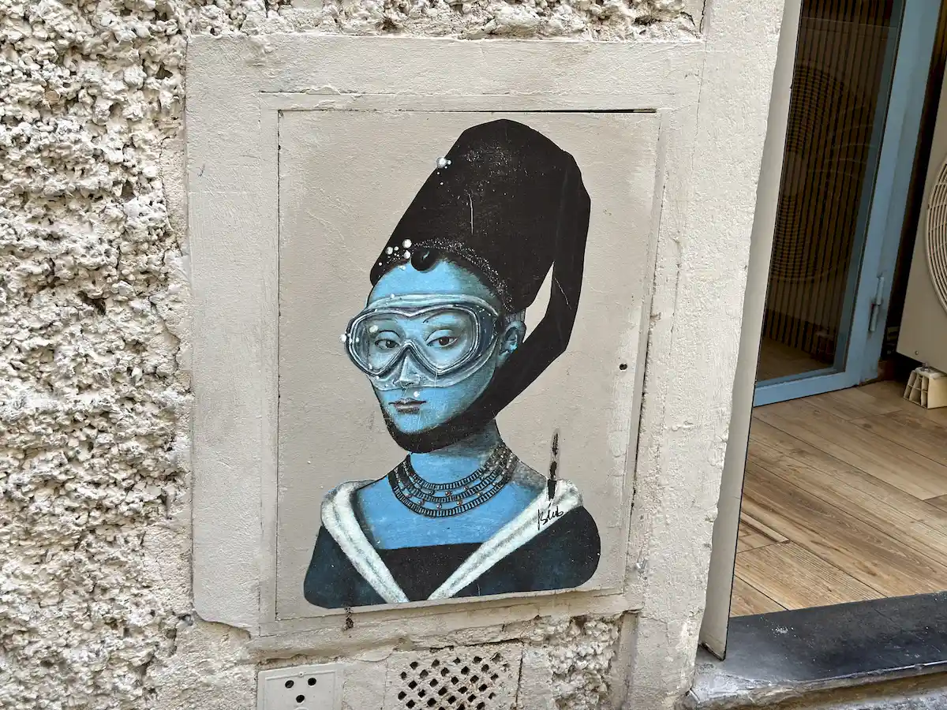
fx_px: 1313
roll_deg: -2.8
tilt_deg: -18.4
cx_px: 474
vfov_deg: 30.3
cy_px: 355
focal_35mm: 48
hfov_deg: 39.7
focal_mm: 6.76
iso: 64
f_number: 1.78
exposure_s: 1/254
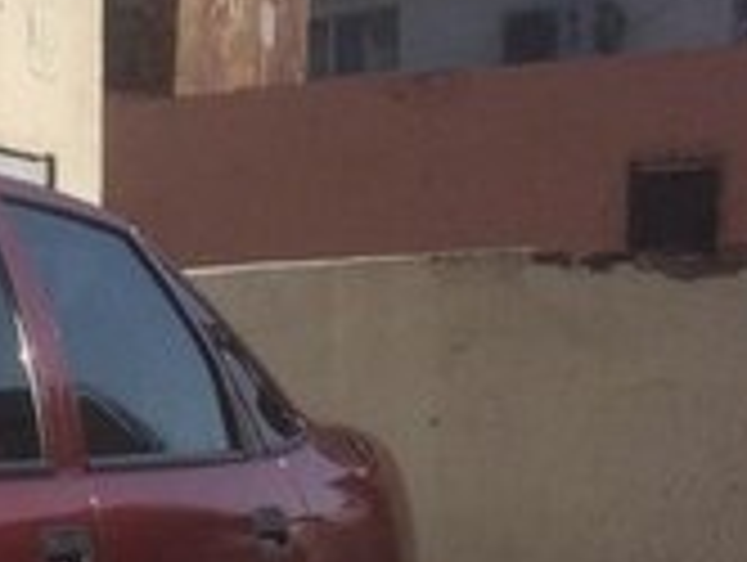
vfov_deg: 12.6
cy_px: 645
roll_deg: +2.1
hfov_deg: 14.7
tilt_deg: -6.1
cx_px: -657
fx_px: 2485
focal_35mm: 115
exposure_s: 1/5128
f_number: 2.2
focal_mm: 4.15
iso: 32
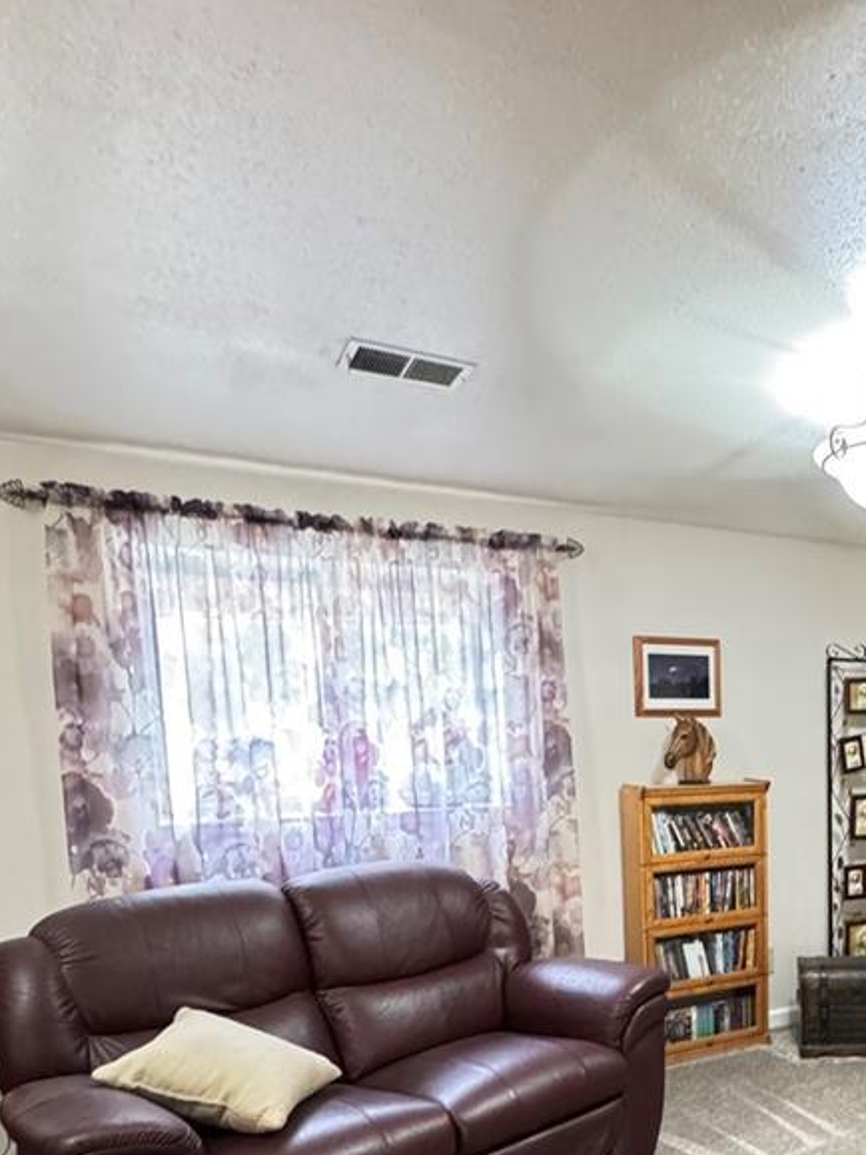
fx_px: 968
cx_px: 796
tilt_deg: -7.8
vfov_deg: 58.6
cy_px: 862
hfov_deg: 43.6
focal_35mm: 29
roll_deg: +0.8
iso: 1250
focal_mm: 2.22
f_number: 2.2
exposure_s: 1/30
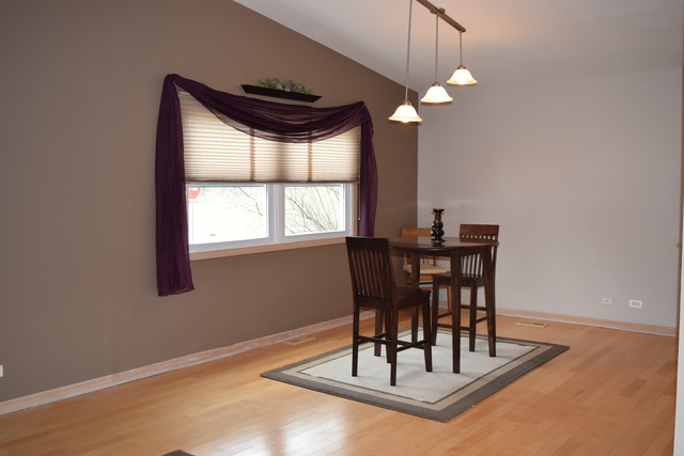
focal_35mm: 34
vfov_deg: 38.4
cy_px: 228
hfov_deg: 55.1
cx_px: 342
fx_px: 656
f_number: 5
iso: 800
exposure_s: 1/100
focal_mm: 23
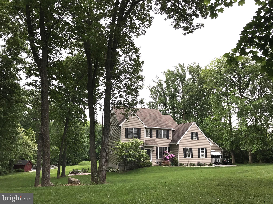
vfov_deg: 49.7
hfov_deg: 63.4
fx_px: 221
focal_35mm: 28
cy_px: 102
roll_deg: -0.4
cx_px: 136
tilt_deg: +11.9
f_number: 1.8
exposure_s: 1/124
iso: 20
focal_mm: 3.99
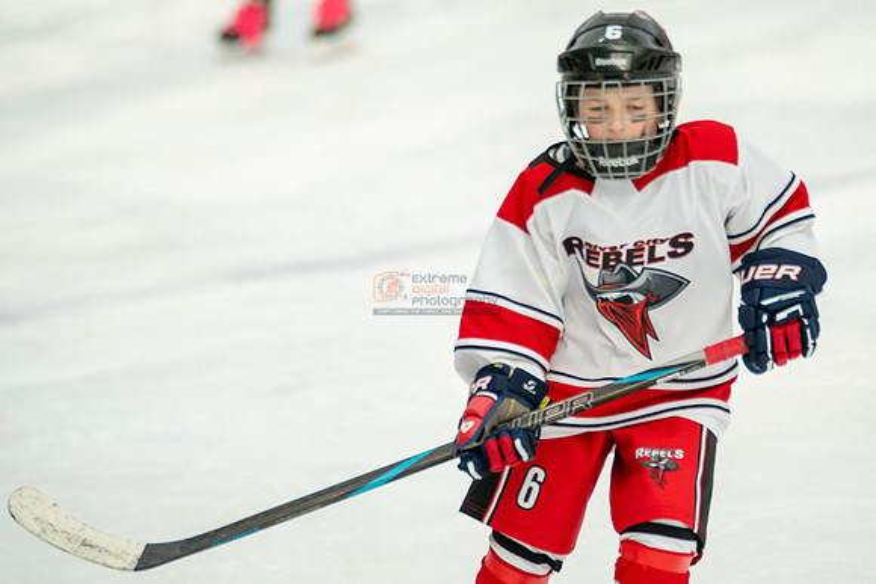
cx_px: 483
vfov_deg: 4.1
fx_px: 8212
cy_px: 297
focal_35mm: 337
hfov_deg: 6.1
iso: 1600
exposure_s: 1/2500
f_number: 3.2
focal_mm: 247
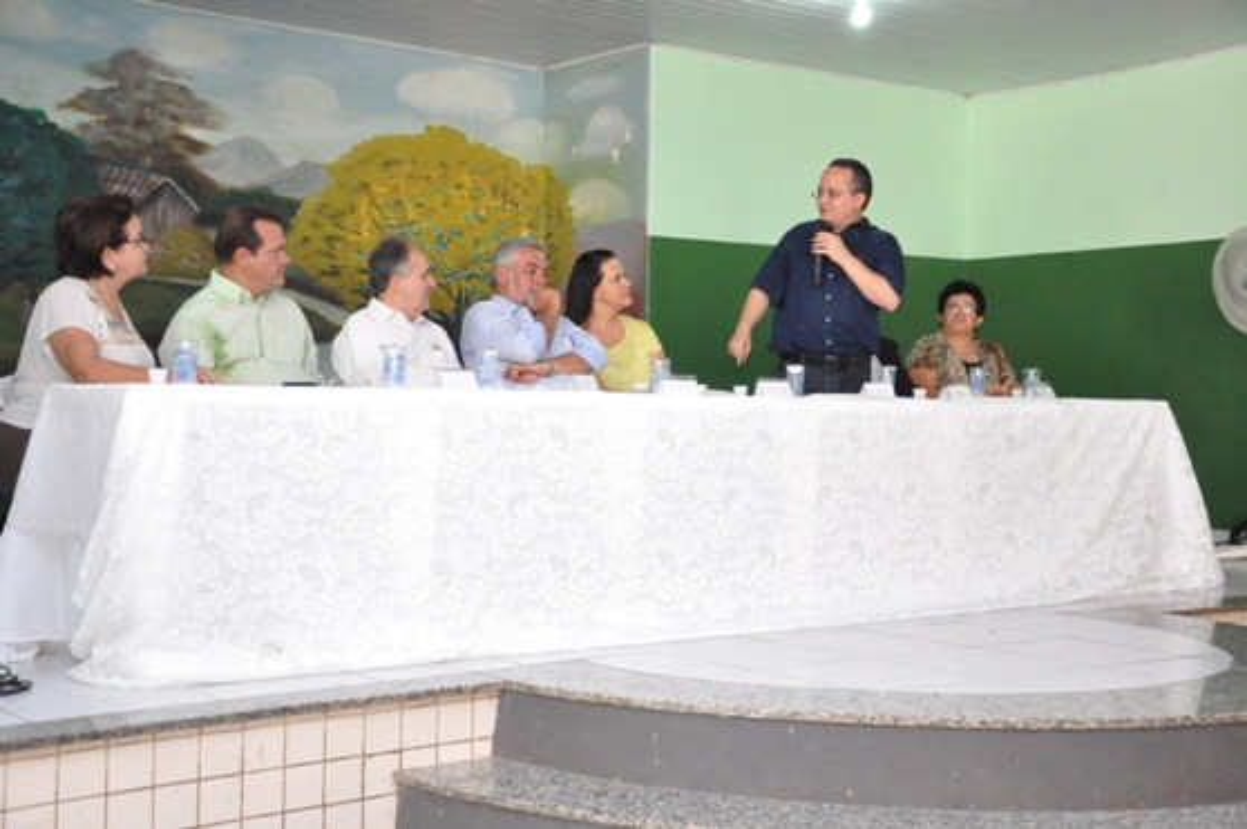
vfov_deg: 26.4
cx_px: 624
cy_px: 414
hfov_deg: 38.9
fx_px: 1765
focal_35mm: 51
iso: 3200
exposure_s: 1/100
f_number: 6.3
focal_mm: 34
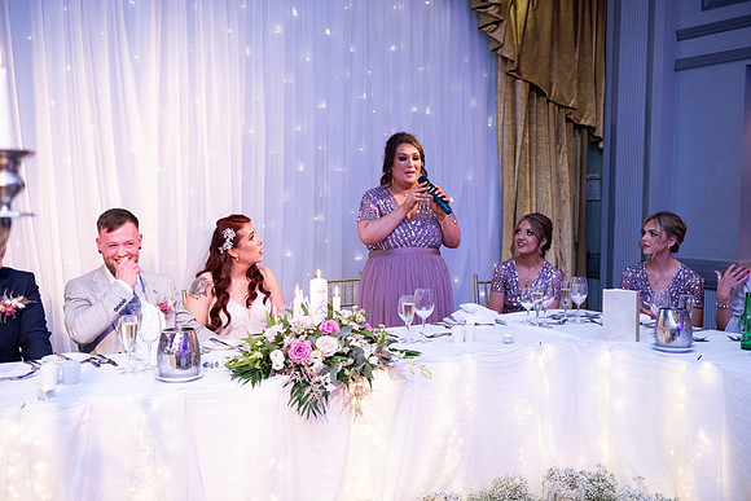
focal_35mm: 38
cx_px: 376
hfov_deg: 50.7
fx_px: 793
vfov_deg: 35.1
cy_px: 250
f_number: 3.5
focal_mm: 38
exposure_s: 1/80
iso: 800
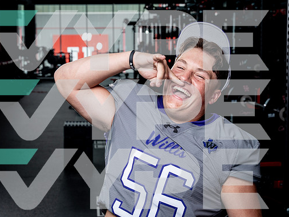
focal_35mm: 77
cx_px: 125
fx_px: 643
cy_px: 110
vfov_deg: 19.1
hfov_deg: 25.3
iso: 640
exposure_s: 1/250
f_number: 8
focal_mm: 70
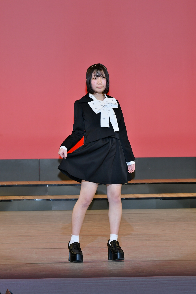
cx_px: 98
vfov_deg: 8.1
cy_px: 147
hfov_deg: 5.4
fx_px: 2082
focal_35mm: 255
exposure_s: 1/250
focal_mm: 170
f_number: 5.6
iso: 800
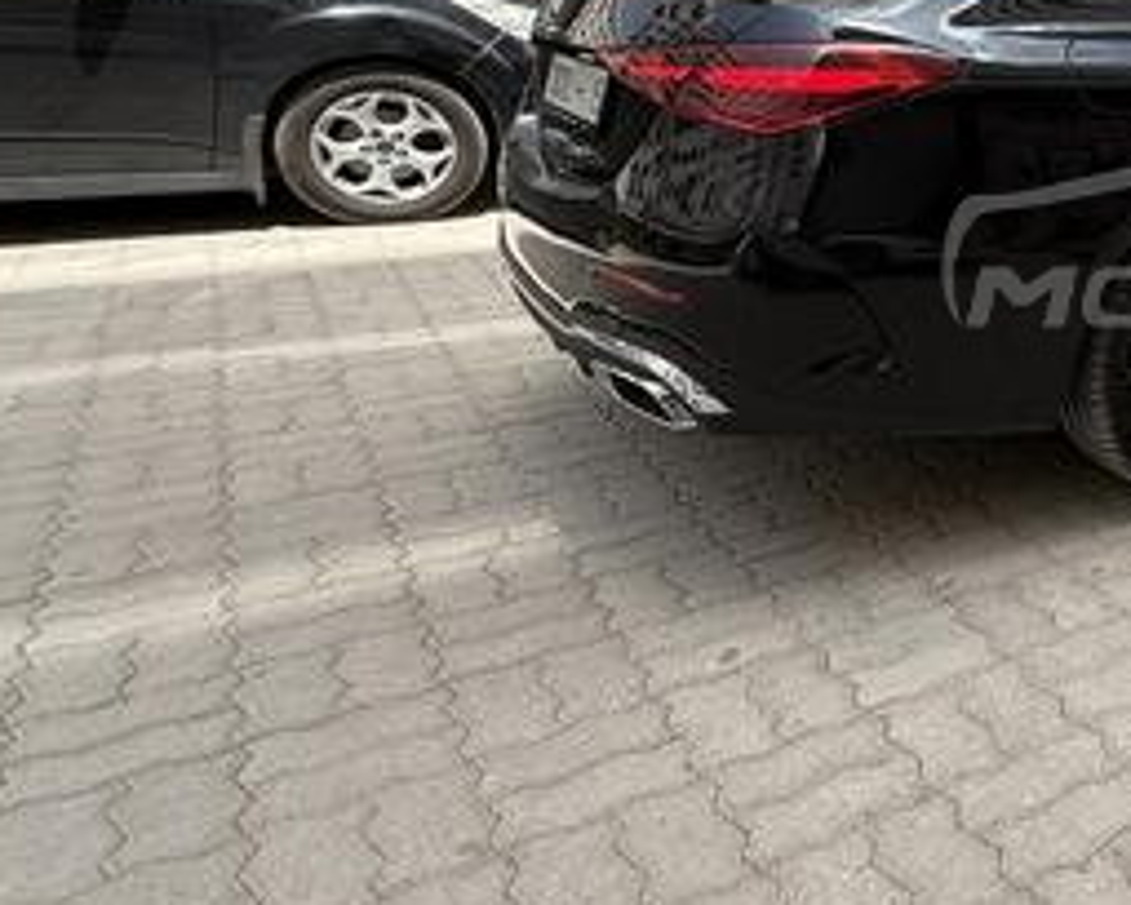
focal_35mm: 35
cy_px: 237
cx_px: 1331
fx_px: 1172
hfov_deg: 39.0
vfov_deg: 41.1
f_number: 2.2
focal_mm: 2.22
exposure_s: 1/590
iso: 64
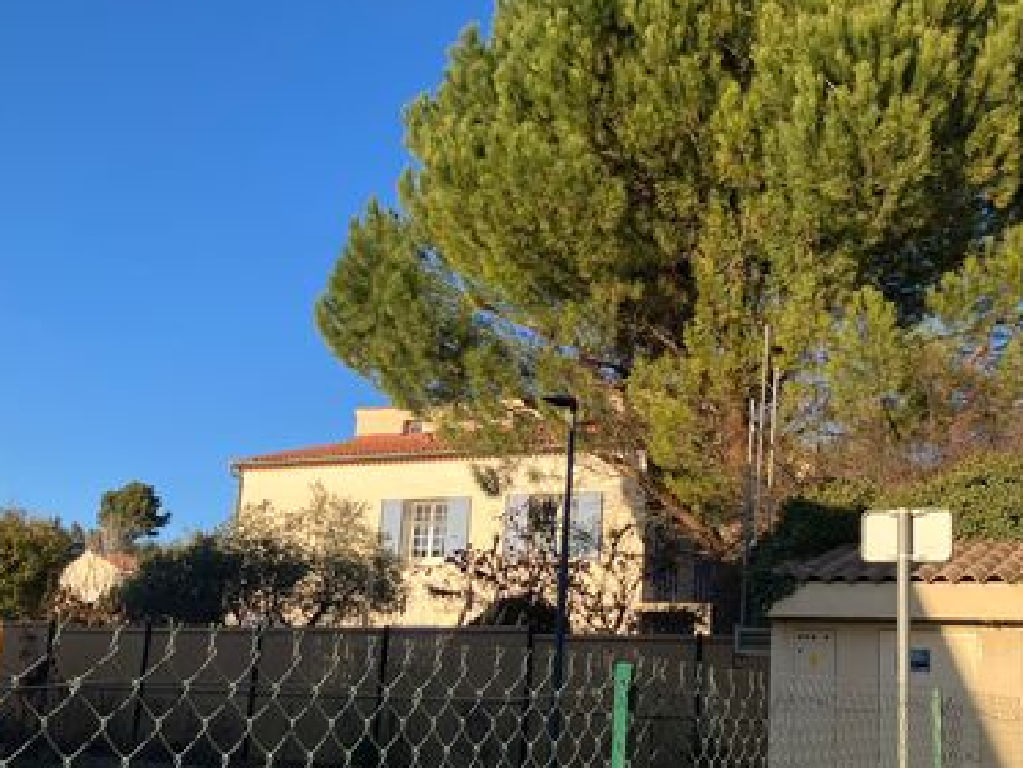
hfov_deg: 41.8
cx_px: 623
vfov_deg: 32.2
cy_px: 436
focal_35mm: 45
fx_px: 1330
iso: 32
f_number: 1.8
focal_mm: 3.99
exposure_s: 1/899
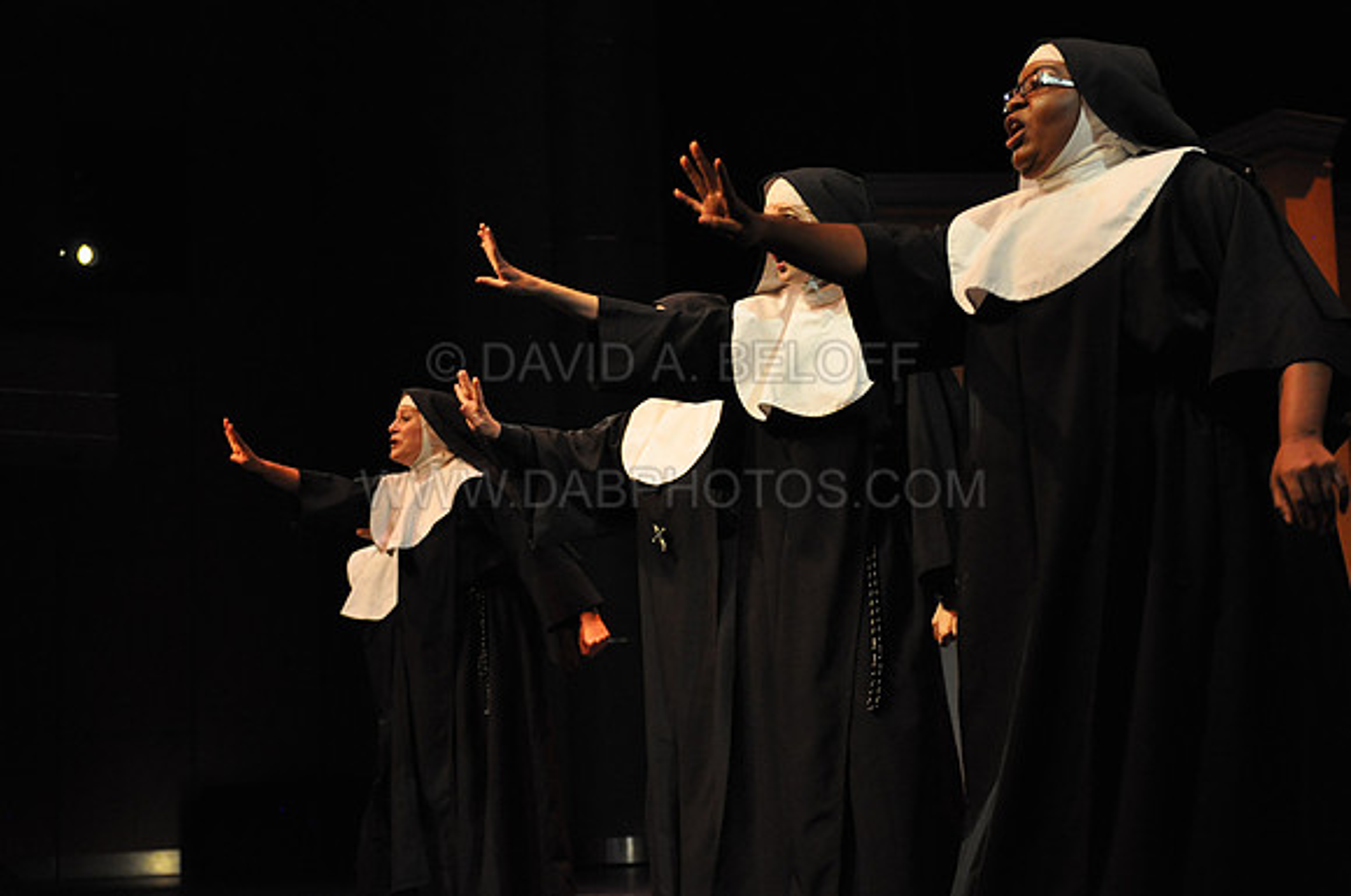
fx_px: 2249
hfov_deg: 33.4
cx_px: 676
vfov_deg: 22.6
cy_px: 448
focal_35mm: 60
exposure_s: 1/500
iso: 1600
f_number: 3.2
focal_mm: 40
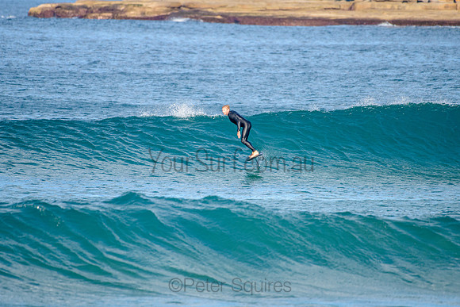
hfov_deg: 3.4
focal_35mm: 613
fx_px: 7838
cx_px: 235
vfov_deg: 2.2
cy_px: 137
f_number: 5.6
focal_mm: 500
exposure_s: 1/2000
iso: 400
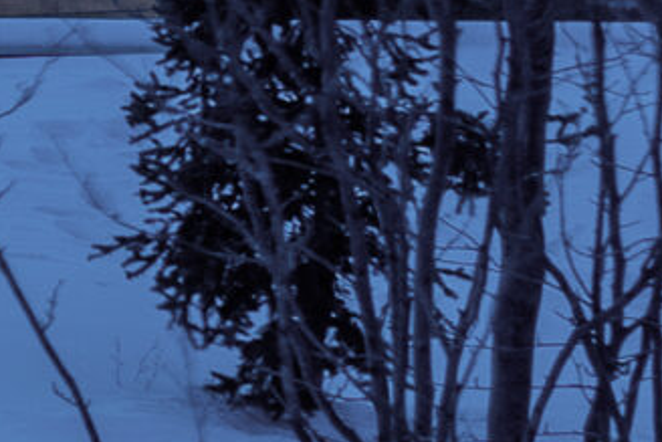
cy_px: -673
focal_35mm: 234
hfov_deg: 7.3
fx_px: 4305
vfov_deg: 5.6
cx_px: -1637
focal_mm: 20
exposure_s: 1.6
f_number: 8
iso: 200
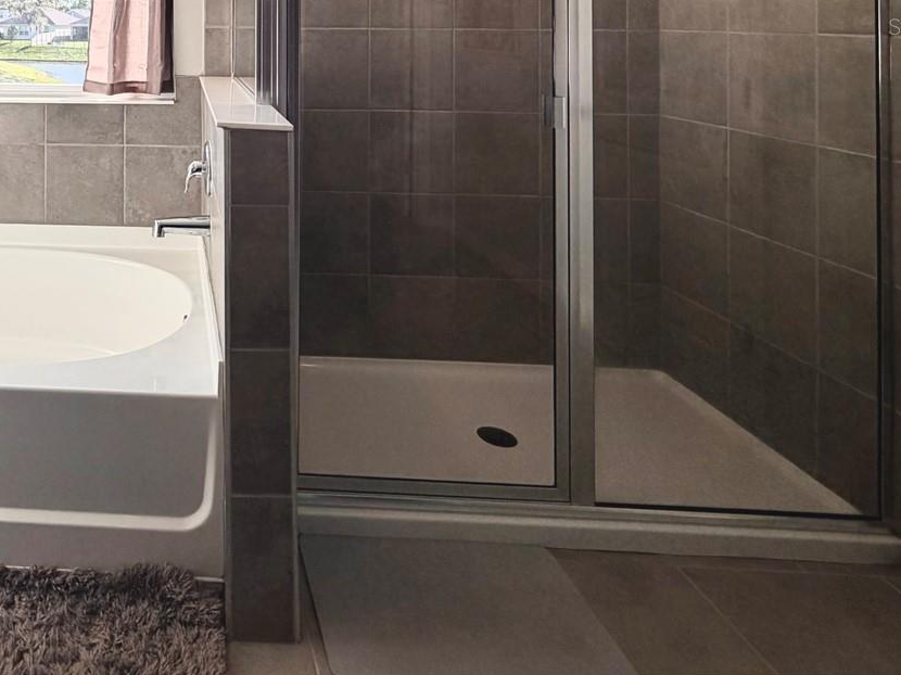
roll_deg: +0.1
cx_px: 123
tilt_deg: -0.3
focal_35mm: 27
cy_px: 27
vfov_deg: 44.9
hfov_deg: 57.8
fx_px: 703
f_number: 2.2
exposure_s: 1/180
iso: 50
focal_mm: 2.22
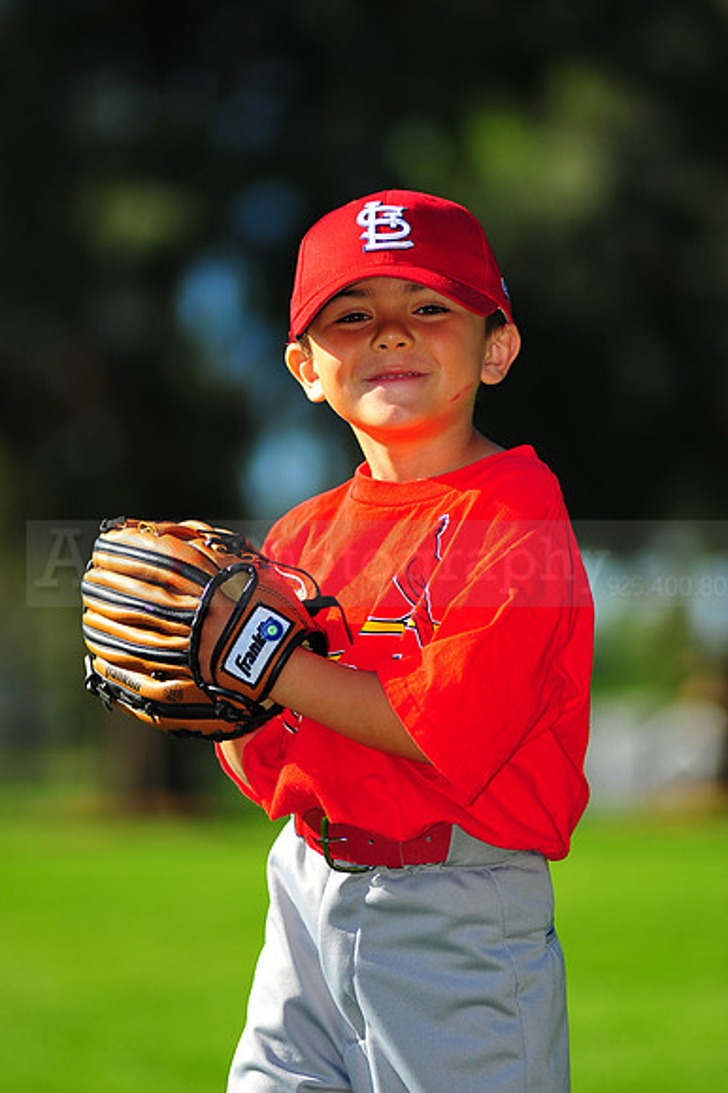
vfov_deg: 11.4
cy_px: 546
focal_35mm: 180
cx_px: 364
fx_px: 5466
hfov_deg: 7.6
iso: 200
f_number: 3.5
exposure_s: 1/1600
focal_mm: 180
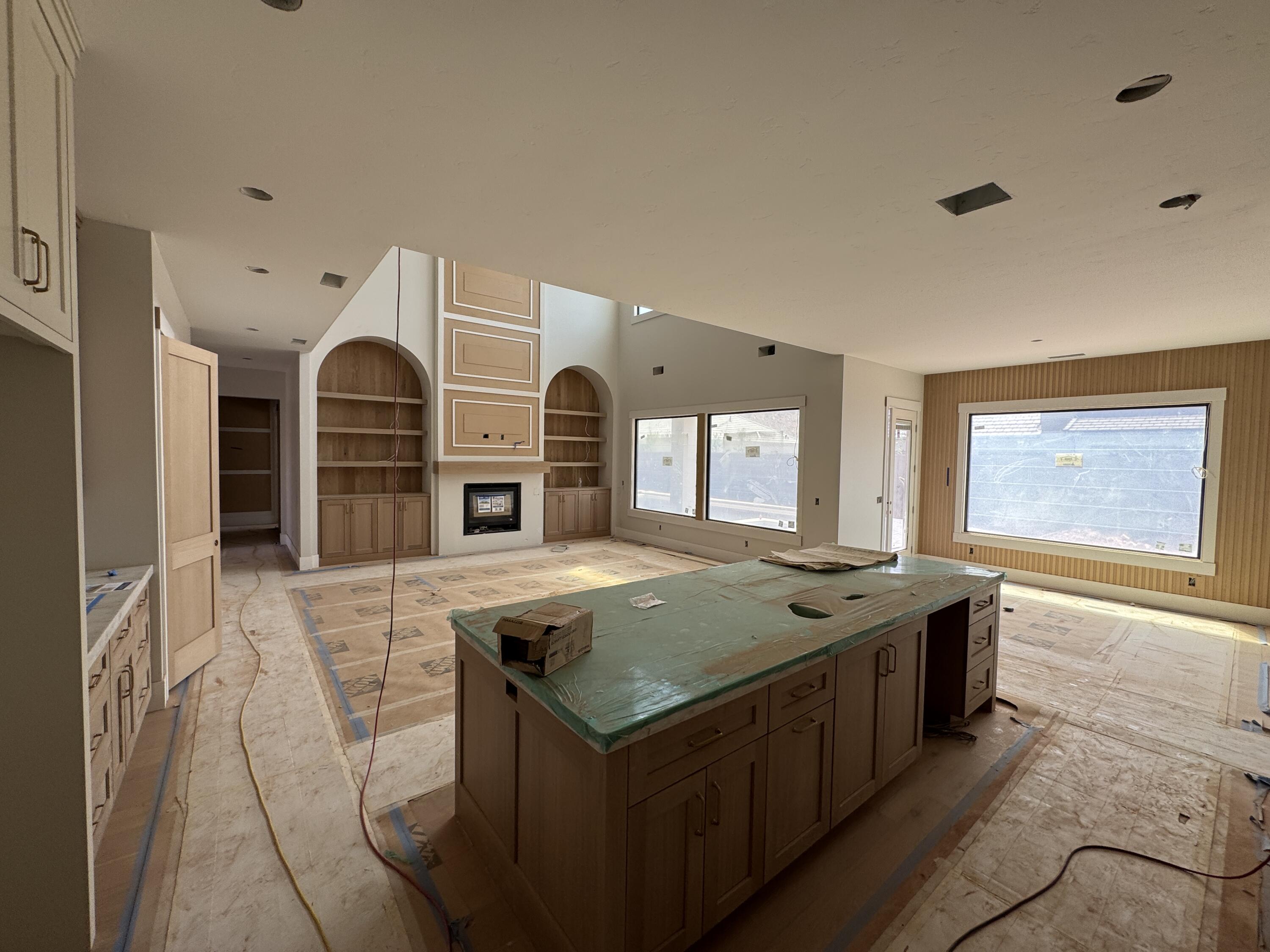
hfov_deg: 102.1
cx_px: 635
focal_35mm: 14
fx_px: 514
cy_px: 476
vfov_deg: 85.7
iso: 40
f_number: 2.2
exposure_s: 1/154
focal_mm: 2.22
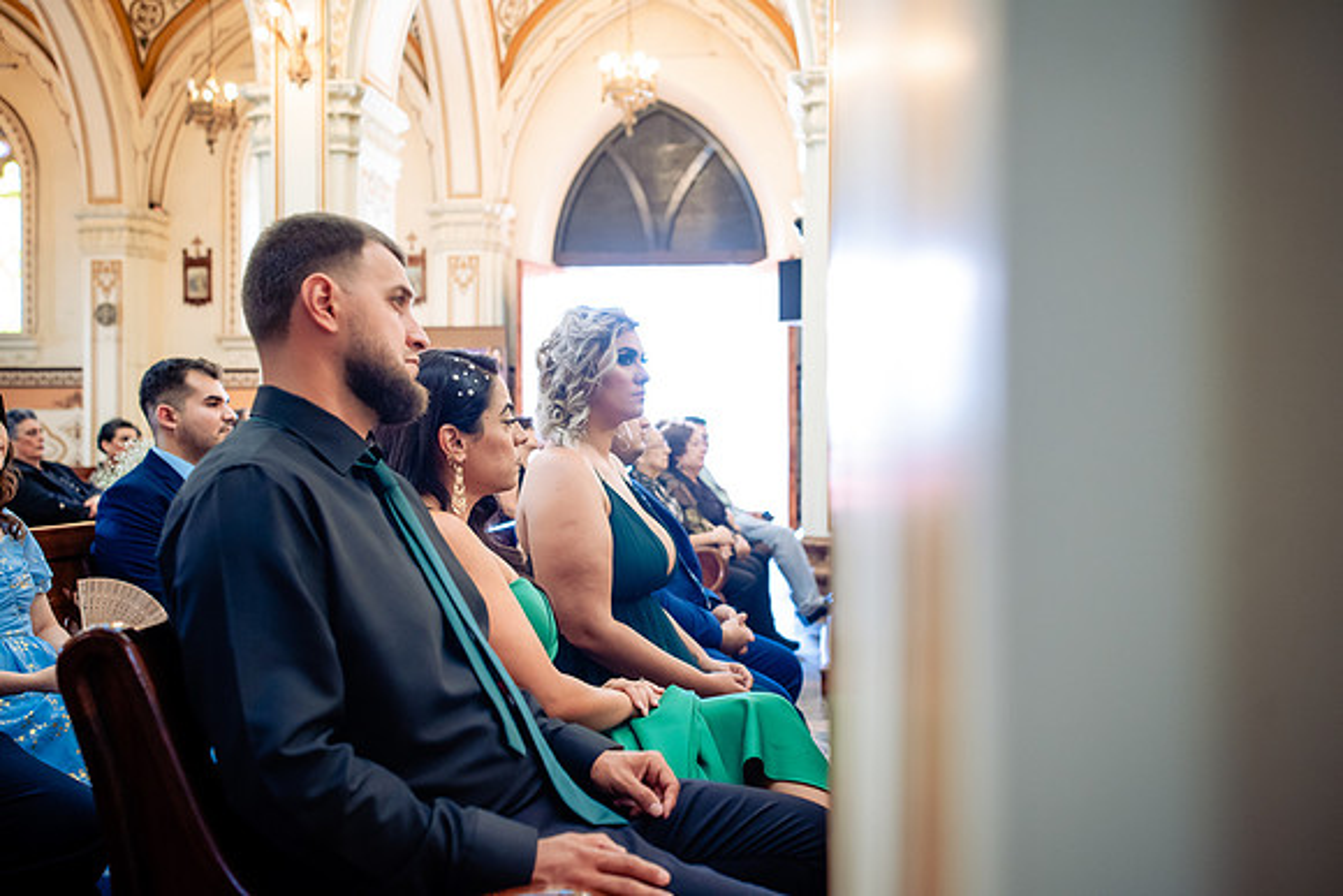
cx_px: 672
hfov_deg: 54.4
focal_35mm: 35
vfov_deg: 37.9
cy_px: 448
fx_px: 1306
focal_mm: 35
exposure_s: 1/80
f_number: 3.2
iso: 1250
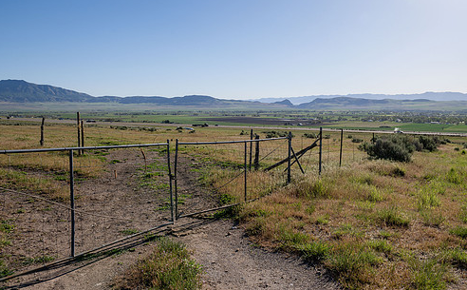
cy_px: 124
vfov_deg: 42.8
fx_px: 368
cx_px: 256
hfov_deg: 64.6
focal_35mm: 29
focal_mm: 24
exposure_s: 1/640
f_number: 8
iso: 100
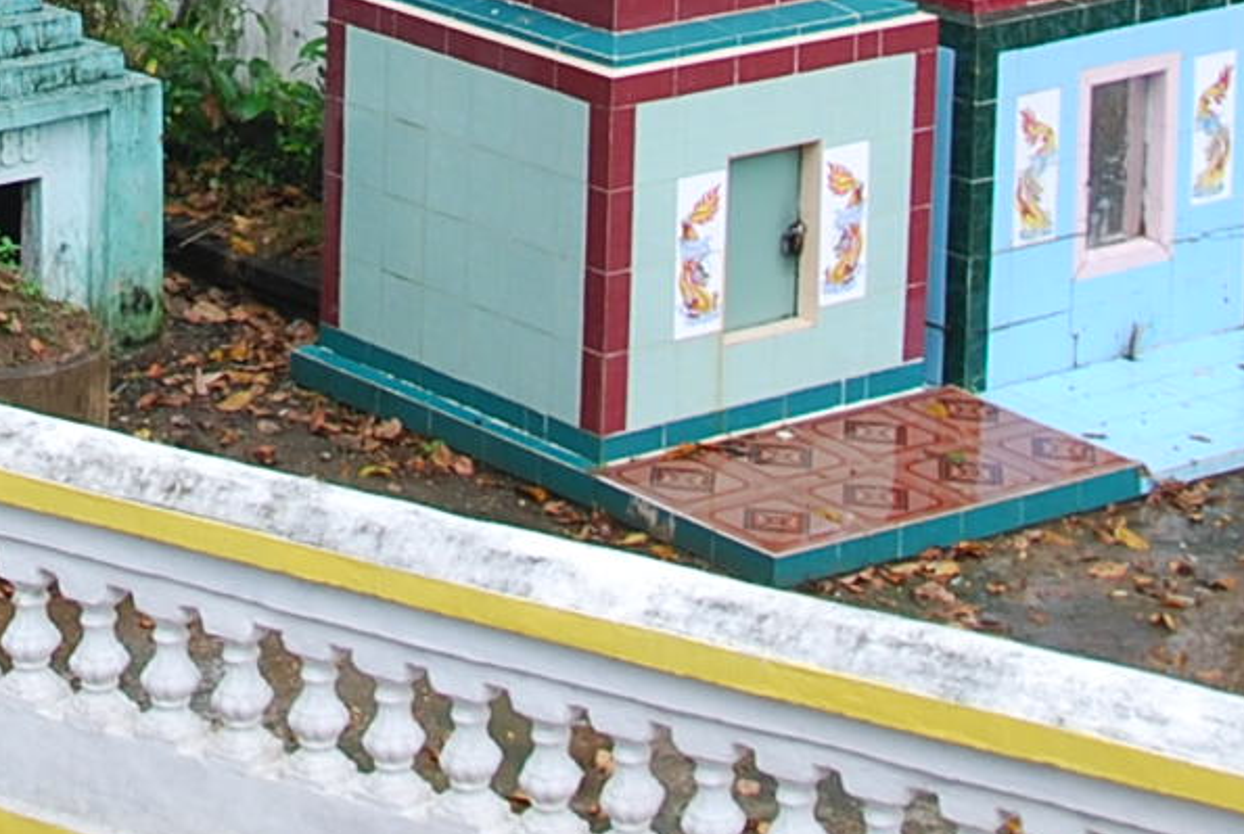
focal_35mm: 146
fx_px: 5054
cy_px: -700
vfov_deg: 9.0
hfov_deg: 13.8
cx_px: -61
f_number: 6.3
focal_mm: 20
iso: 100
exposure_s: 1/60
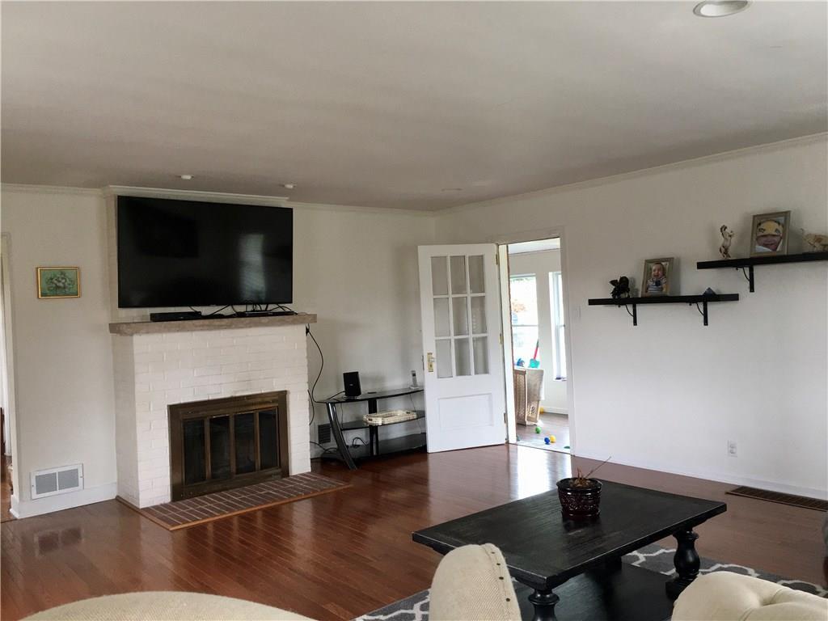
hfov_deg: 61.7
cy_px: 310
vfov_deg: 48.2
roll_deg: +2.0
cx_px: 414
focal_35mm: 29
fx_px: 694
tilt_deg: +0.3
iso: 100
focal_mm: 4.15
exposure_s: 1/30
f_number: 2.2
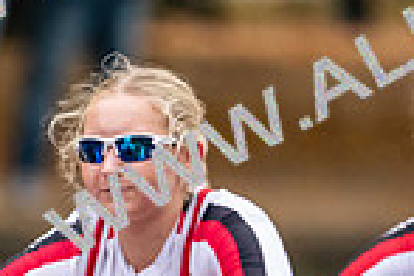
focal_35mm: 1582
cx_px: -161
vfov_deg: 0.9
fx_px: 18192
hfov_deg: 1.3
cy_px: 300
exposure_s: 1/2500
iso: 2500
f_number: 4.5
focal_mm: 400
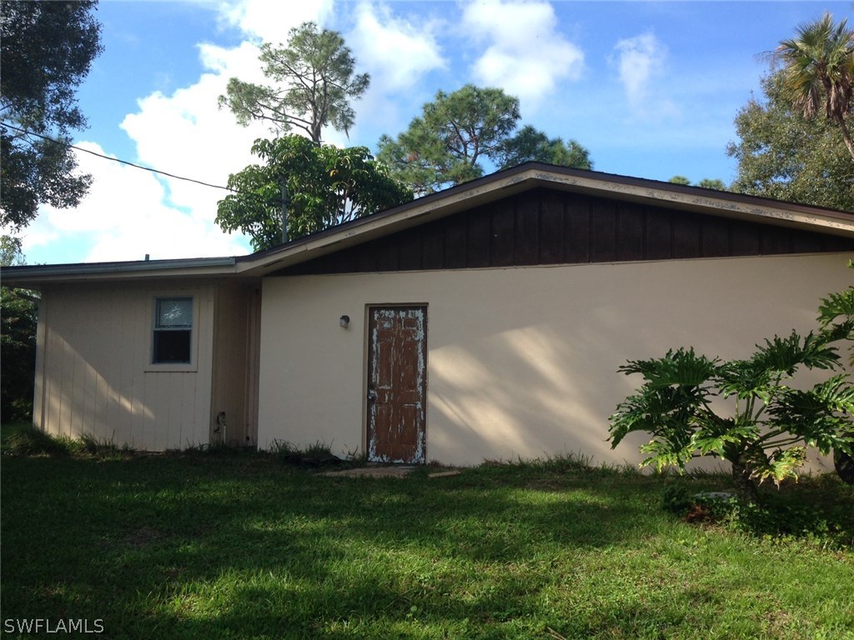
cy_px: 320
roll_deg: -2.5
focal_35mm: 33
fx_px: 814
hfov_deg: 55.4
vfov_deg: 42.9
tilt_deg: +2.7
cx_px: 427
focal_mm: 4.12
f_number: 2.4
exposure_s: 1/669
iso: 50
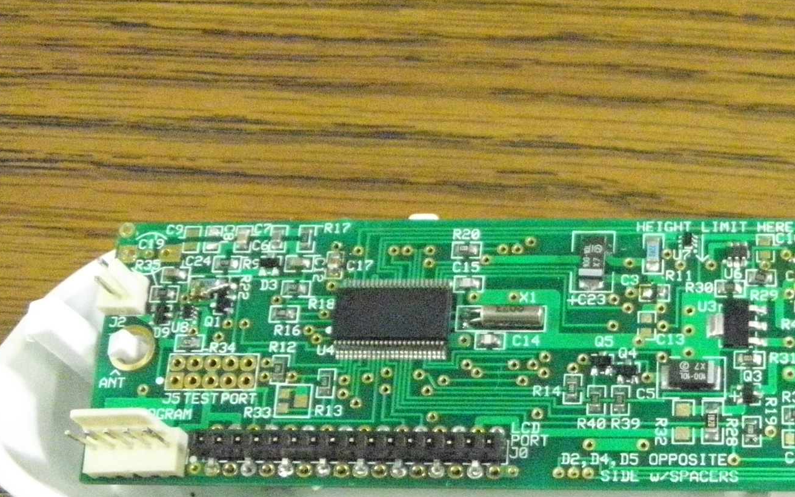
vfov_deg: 21.4
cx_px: 738
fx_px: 1300
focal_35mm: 60
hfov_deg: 32.1
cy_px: 402
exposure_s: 1/30
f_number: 3.5
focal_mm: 5.2
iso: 1600
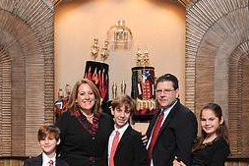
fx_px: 602
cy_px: 152
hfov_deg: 23.4
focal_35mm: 87
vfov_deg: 15.5
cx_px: 116
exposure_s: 1/50
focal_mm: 38
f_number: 5
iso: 500
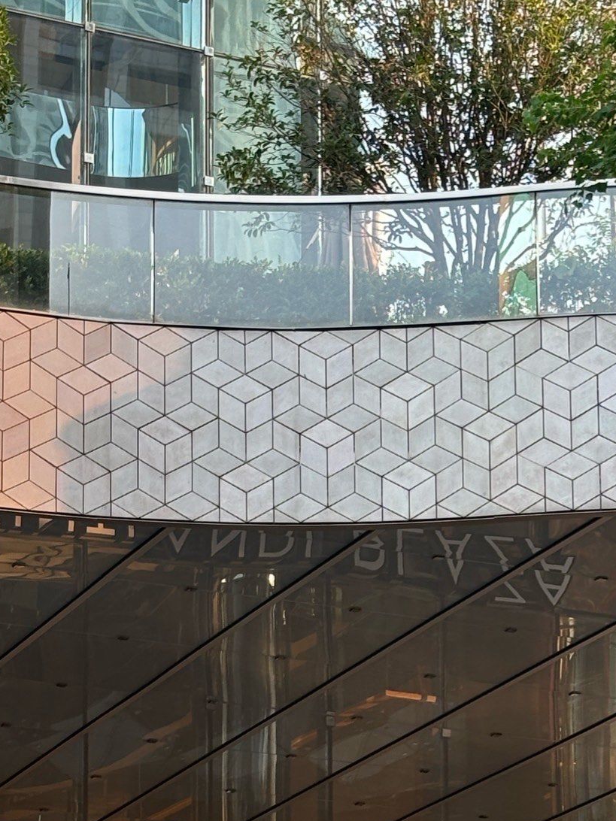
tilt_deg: +13.7
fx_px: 3085
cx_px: 295
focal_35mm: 130
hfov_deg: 11.4
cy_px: 809
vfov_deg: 14.9
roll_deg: -0.5
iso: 32
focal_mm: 5.96
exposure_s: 1/121
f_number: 1.6
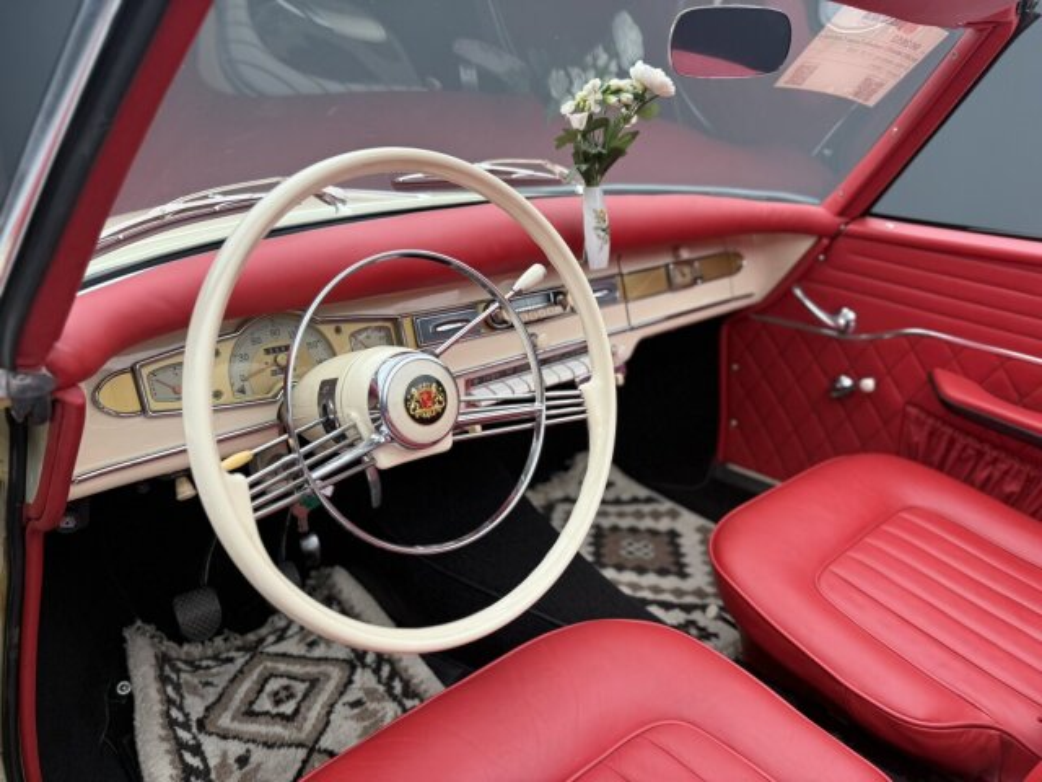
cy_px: 391
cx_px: 521
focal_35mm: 24
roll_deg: -0.4
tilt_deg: -19.2
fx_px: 722
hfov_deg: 71.6
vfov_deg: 56.8
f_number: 1.78
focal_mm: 6.76
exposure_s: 1/49
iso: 125
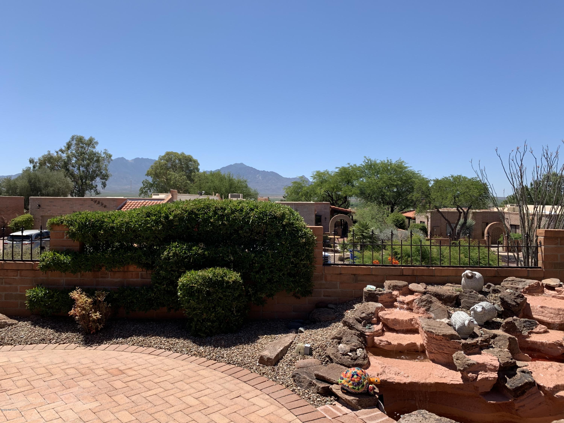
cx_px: 282
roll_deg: -0.5
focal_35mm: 26
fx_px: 424
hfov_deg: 67.3
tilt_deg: -0.4
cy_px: 212
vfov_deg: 53.1
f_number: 1.8
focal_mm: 4.25
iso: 25
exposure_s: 1/2257
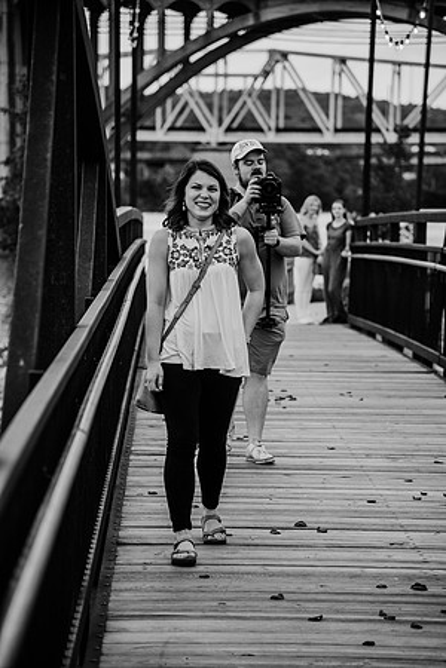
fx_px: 2230
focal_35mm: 120
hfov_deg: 11.4
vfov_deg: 17.1
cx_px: 223
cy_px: 334
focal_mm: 120
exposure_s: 1/640
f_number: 4
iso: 400
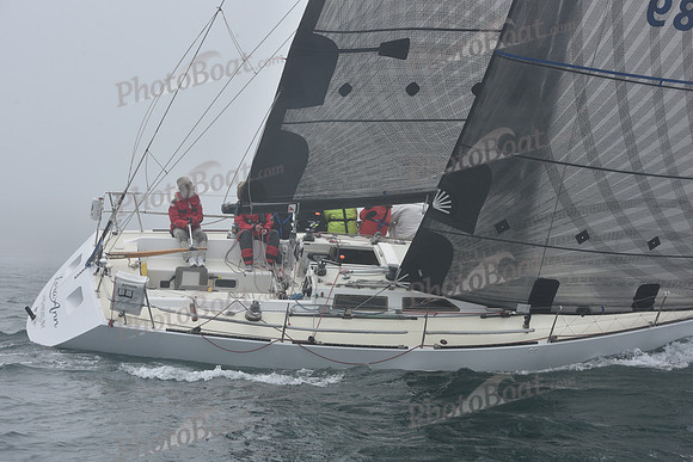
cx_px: 346
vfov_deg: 19.5
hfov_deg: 28.8
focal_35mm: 70
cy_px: 231
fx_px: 1348
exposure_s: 1/800
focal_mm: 70
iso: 250
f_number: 10
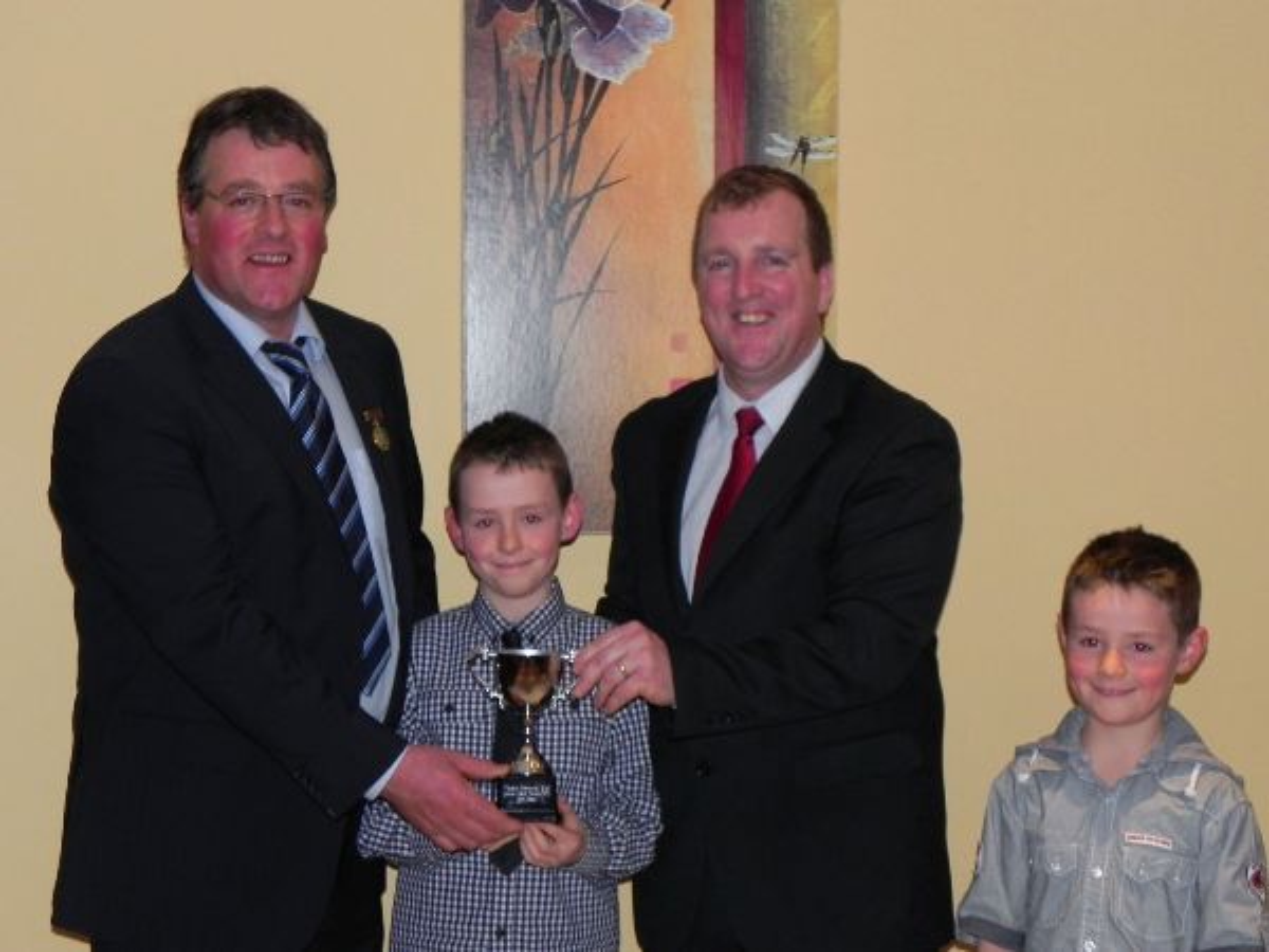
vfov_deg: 22.3
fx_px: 2420
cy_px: 476
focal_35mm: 66
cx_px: 634
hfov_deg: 29.4
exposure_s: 1/30
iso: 200
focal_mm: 11.8
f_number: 3.5
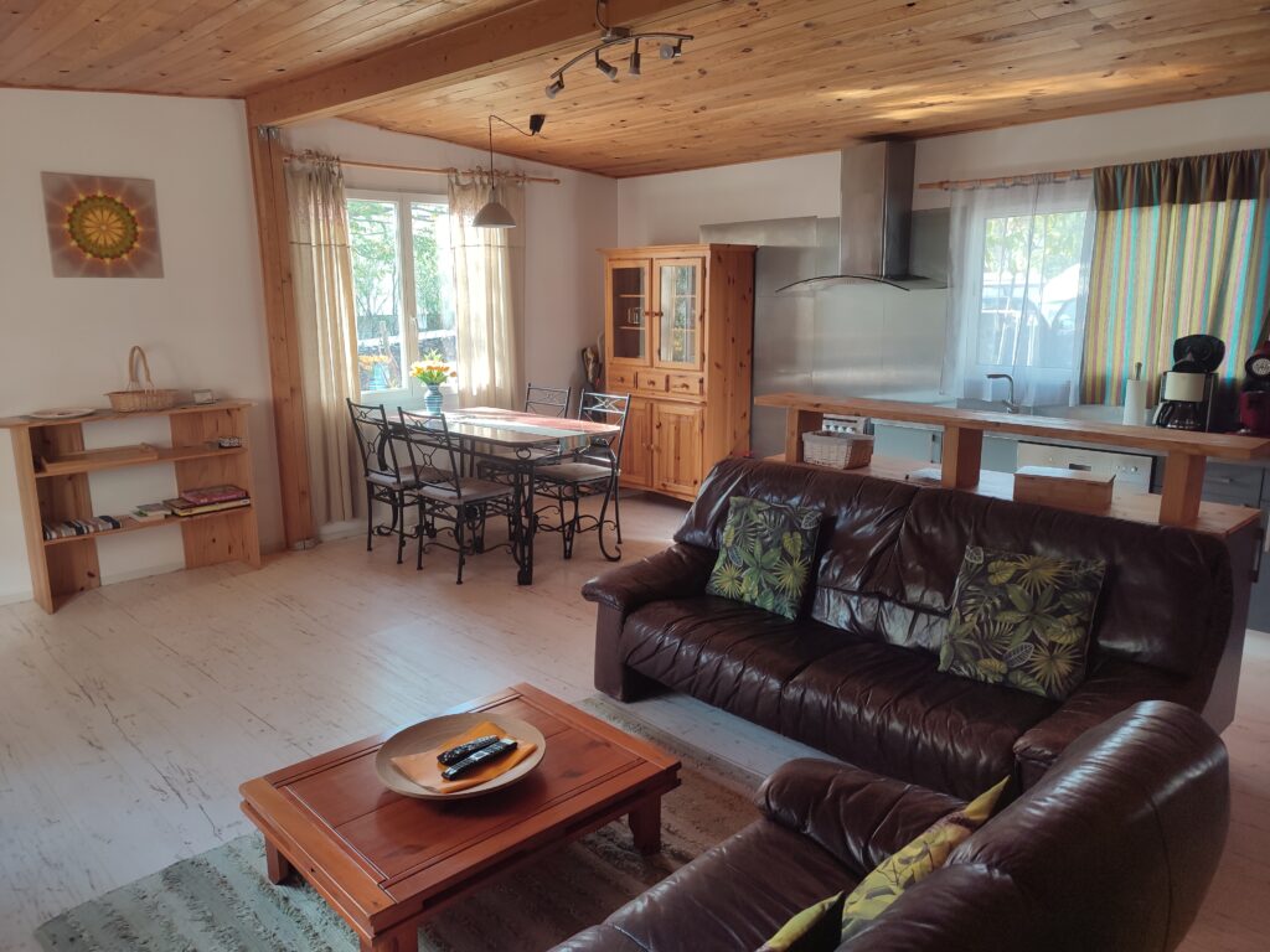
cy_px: 476
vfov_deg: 54.9
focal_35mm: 25
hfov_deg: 69.4
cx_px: 635
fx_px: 917
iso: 68
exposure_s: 1/50
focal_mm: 6.04
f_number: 1.9
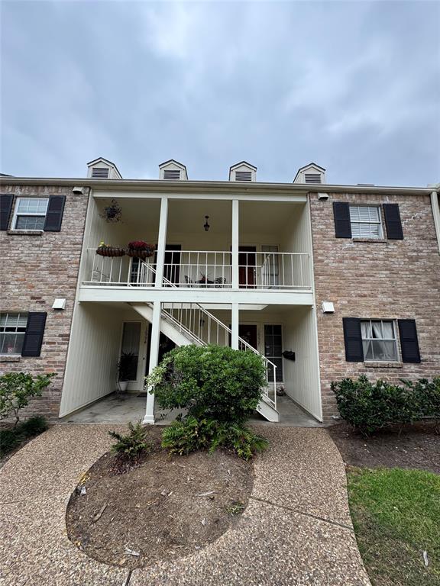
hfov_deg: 85.7
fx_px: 237
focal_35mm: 14
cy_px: 293
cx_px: 220
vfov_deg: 102.1
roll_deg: -0.9
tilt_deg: +11.6
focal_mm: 2.22
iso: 40
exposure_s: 1/443
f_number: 2.2
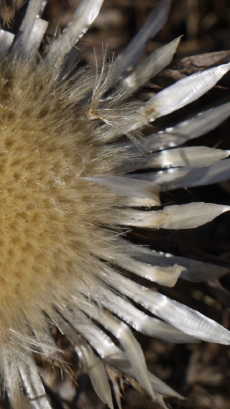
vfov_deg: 13.0
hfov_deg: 7.3
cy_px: 205
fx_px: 1791
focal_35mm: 165
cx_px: -26
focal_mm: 45
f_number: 9
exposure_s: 1/400
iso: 100
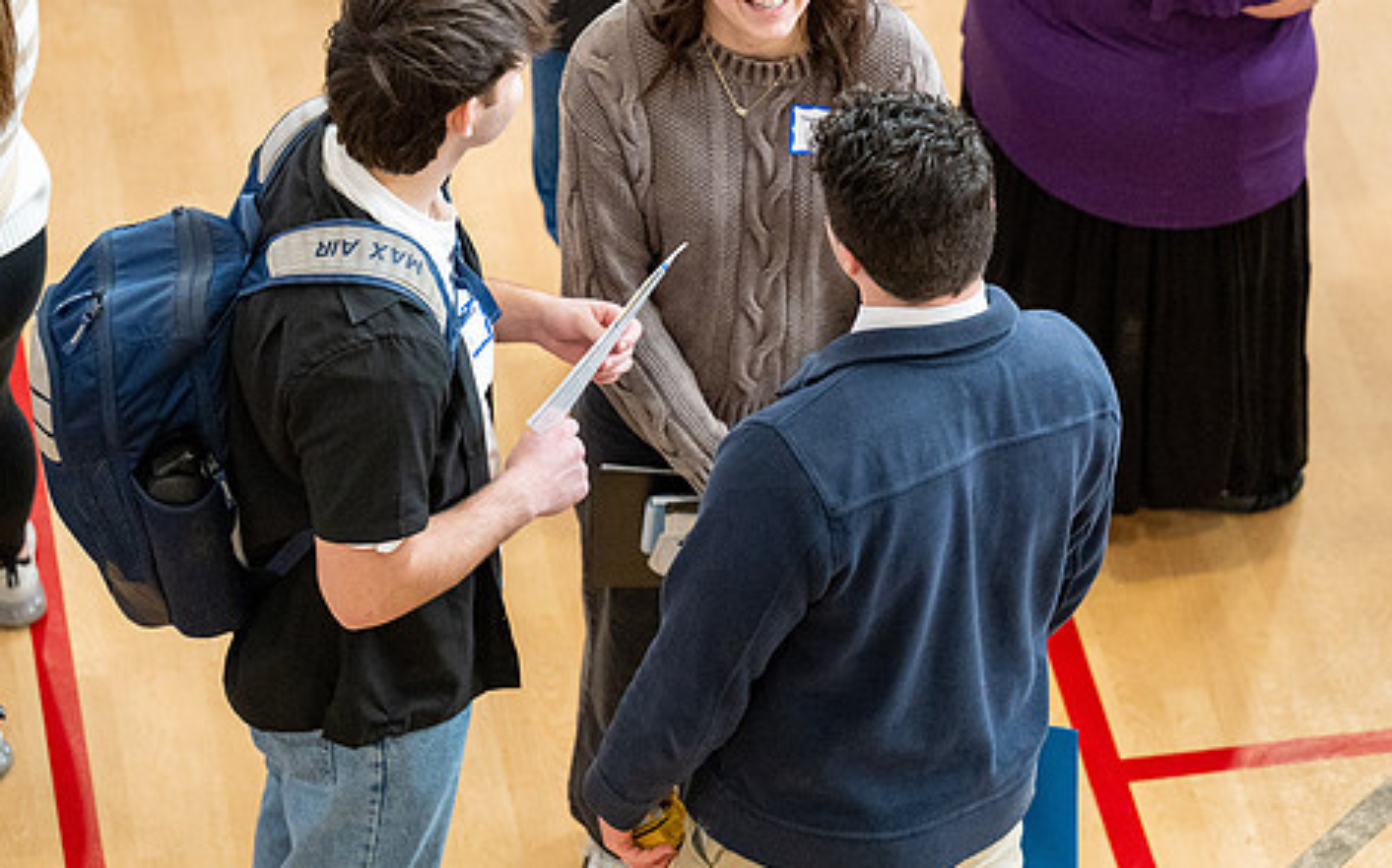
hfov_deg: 12.5
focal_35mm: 168
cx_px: 698
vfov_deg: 7.8
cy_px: 260
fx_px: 6371
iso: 5000
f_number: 2.8
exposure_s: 1/800
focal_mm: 115
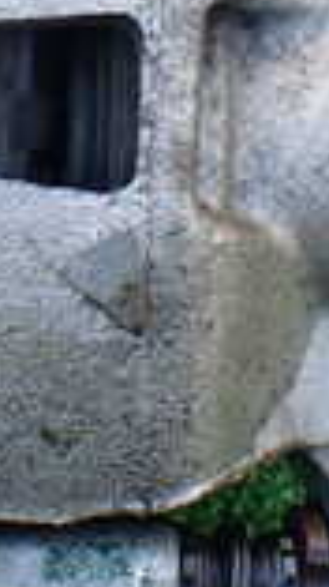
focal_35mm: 125
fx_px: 1944
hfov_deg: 9.6
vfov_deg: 16.7
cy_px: -56
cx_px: 22
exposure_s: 1/160
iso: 100
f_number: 2.3
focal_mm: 5.4
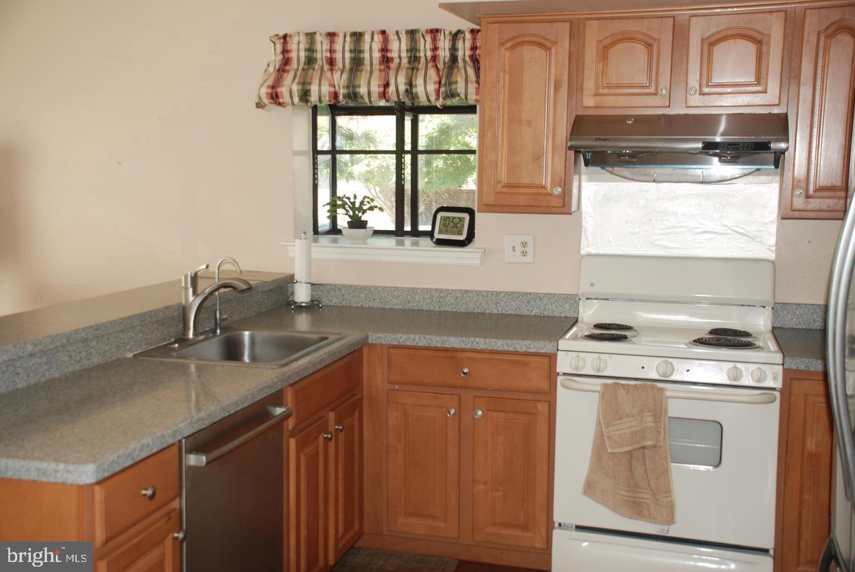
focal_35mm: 39
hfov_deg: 49.5
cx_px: 428
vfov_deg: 34.3
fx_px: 927
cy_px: 286
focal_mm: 26
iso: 200
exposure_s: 1/60
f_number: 4
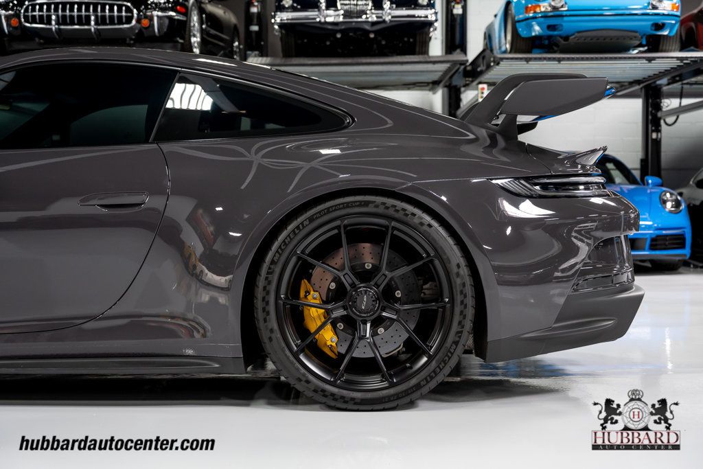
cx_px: 352
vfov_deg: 26.0
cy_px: 234
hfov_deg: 38.2
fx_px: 1016
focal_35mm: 52
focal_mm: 52
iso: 800
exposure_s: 1/60
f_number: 4
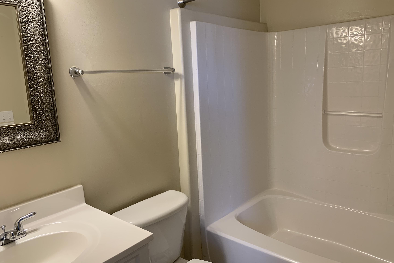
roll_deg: +2.1
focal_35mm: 28
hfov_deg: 65.5
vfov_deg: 46.4
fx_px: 306
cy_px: 138
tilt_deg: -9.9
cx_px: 203
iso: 64
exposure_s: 1/60
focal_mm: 4.25
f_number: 1.8
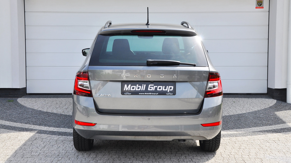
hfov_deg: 34.9
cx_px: 146
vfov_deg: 20.1
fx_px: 463
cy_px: 82
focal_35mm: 60
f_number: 10
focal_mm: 38
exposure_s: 1/400
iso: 250
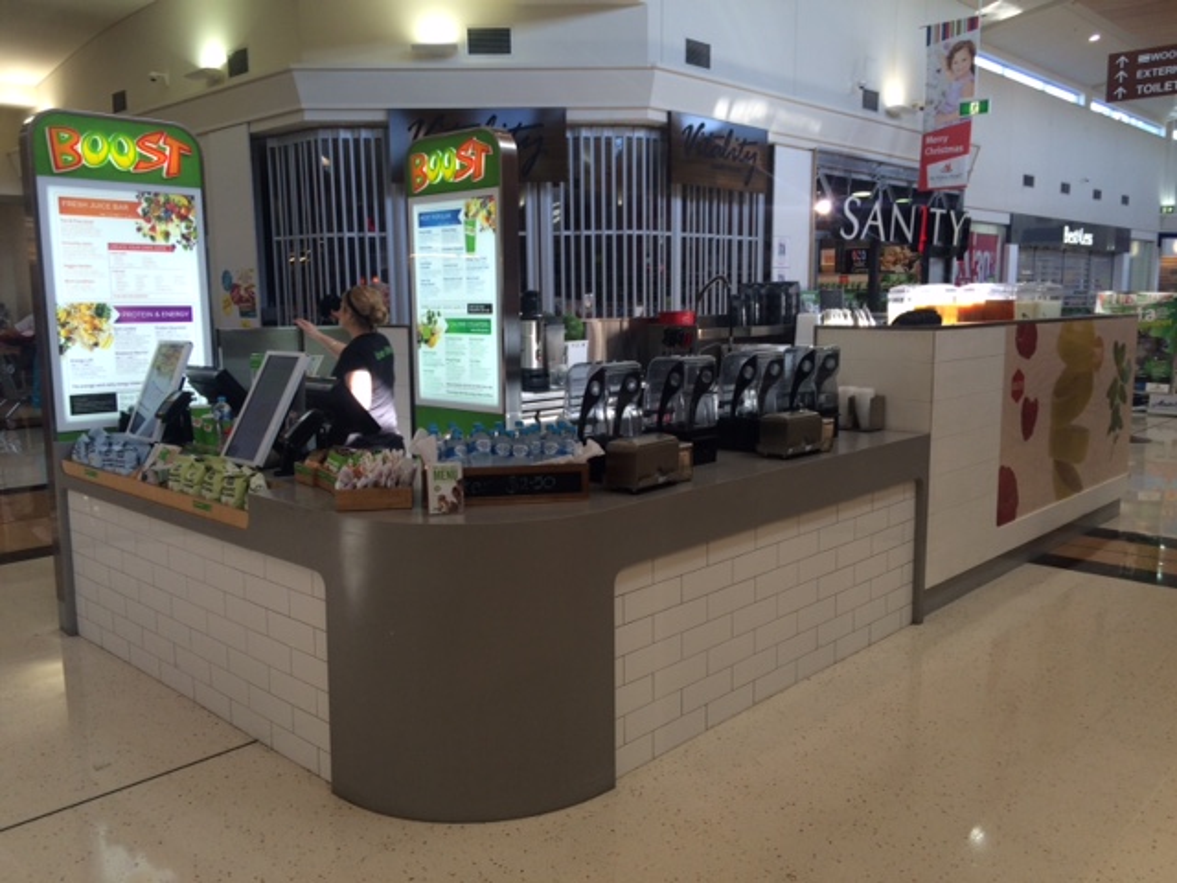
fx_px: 986
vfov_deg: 48.2
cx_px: 588
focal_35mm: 29
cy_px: 442
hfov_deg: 61.7
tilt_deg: -8.3
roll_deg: -0.5
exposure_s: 1/100
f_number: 2.2
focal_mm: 4.15
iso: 50
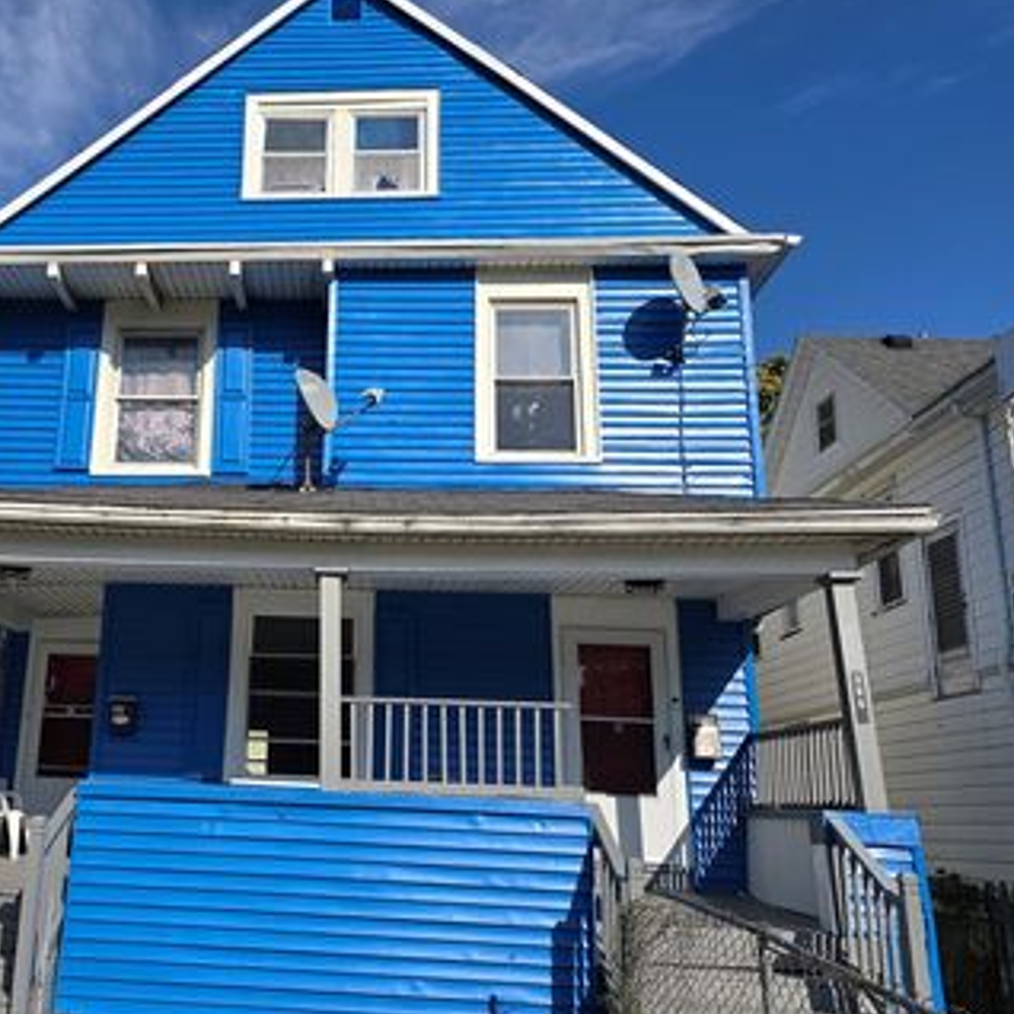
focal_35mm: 32
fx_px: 1061
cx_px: 255
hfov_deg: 49.1
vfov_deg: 51.1
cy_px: 528
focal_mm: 6.3
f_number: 1.7
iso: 12
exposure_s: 1/1170
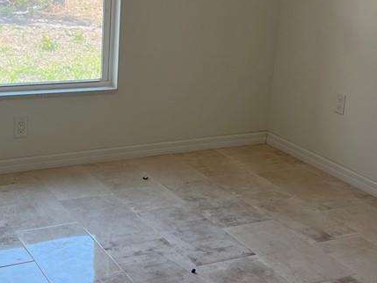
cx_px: 133
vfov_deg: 23.5
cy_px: 93
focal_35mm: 62
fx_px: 675
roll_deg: -3.2
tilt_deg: -13.0
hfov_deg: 31.0
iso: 40
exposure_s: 1/148
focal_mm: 5.1
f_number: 1.6
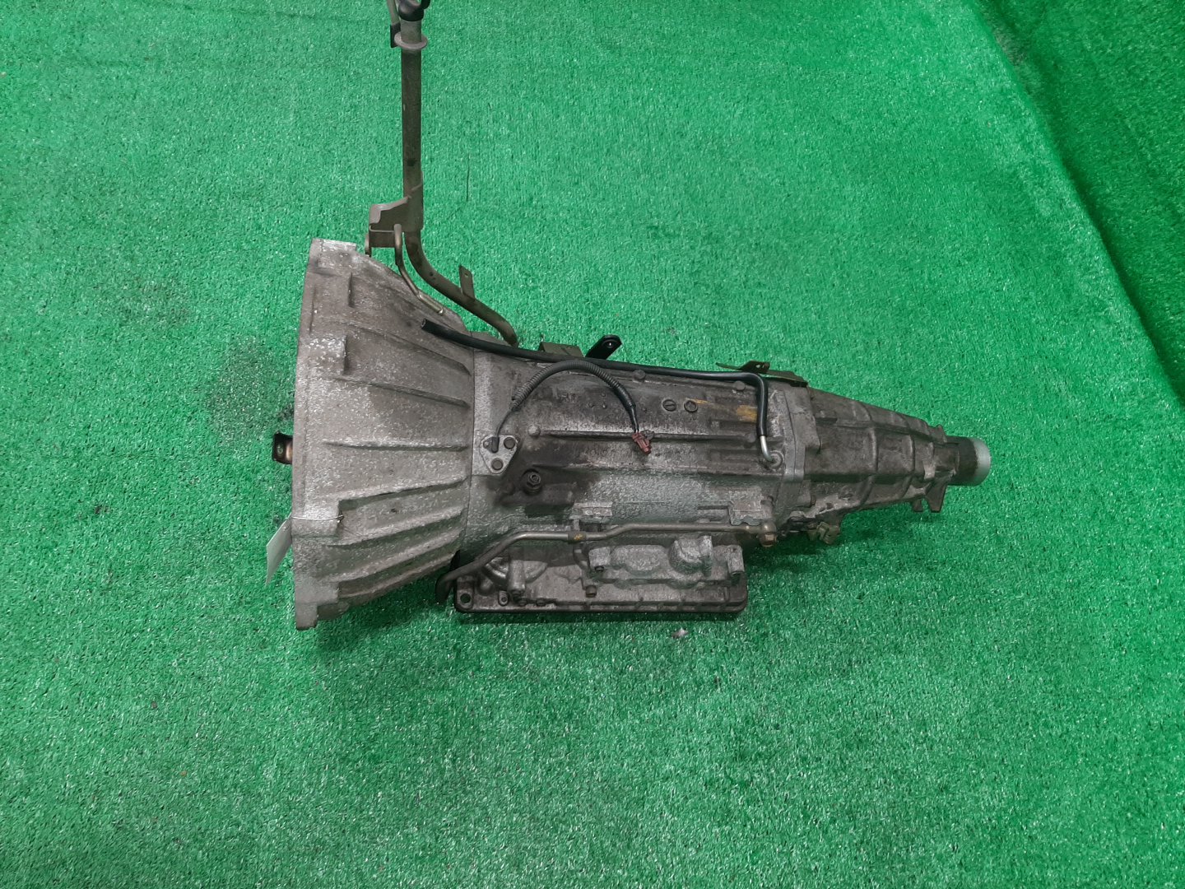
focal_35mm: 26
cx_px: 592
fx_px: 890
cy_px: 444
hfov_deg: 67.3
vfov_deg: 53.1
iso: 117
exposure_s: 1/50
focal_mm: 3.93
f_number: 1.7
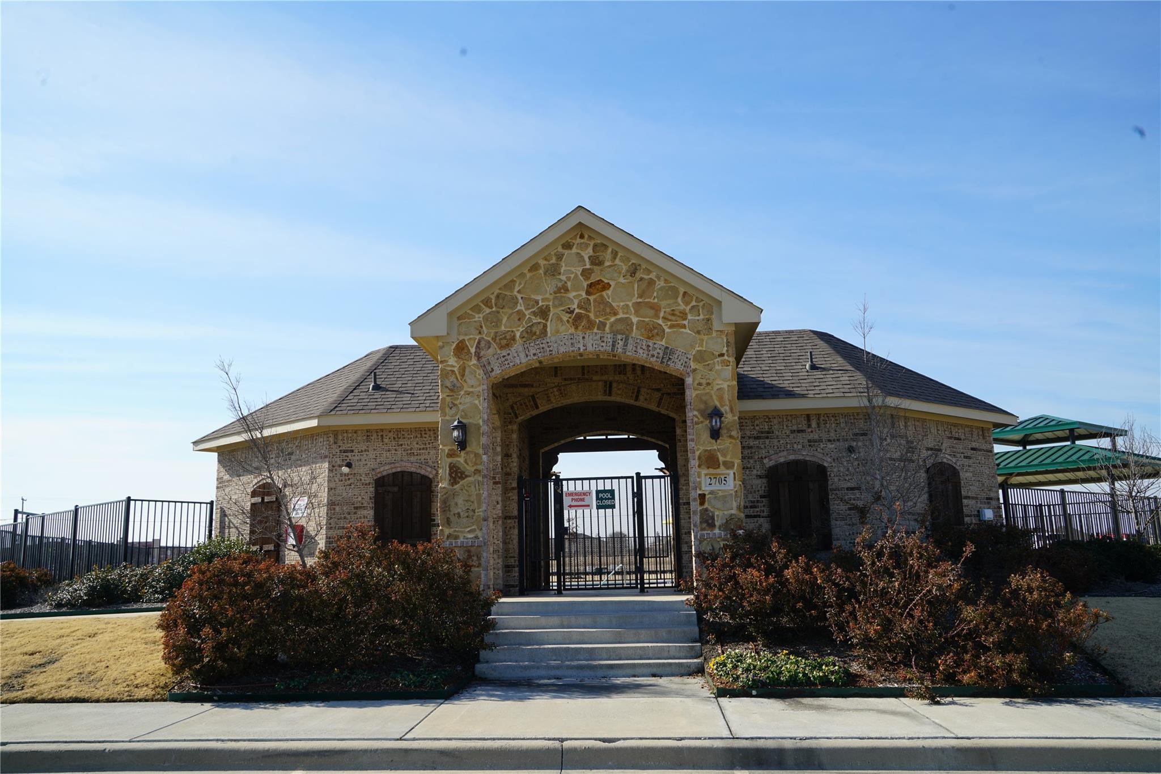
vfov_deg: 45.0
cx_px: 580
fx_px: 935
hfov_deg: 63.7
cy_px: 387
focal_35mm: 29
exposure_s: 1/80
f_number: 13
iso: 100
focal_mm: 29
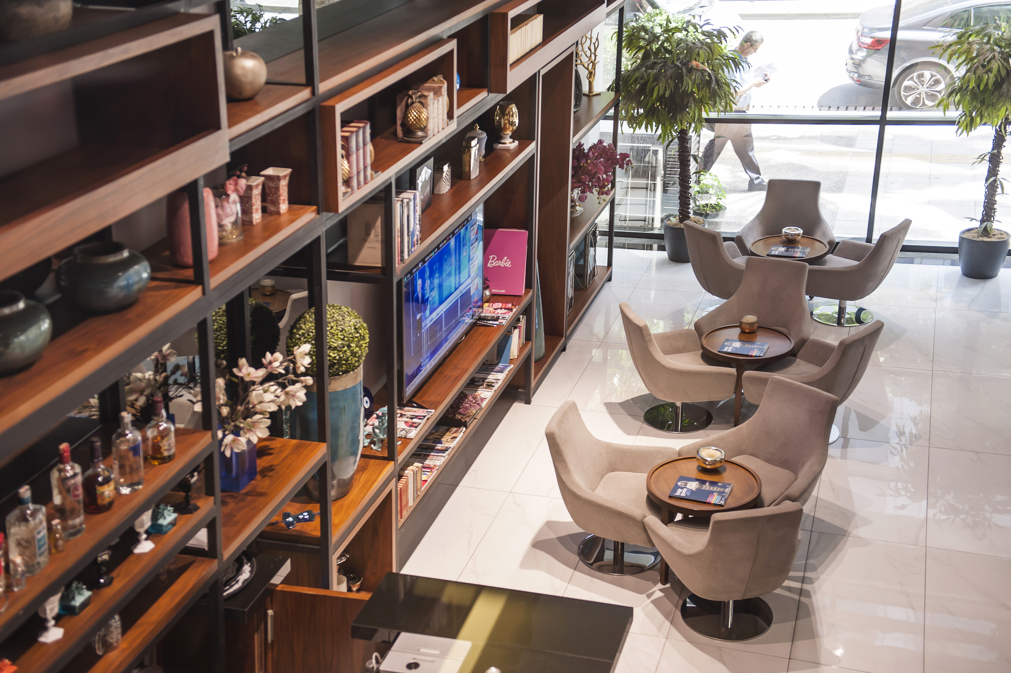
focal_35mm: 48
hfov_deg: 41.1
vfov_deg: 28.0
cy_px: 336
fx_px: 1347
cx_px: 506
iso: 400
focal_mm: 48
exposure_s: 1/50
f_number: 2.8
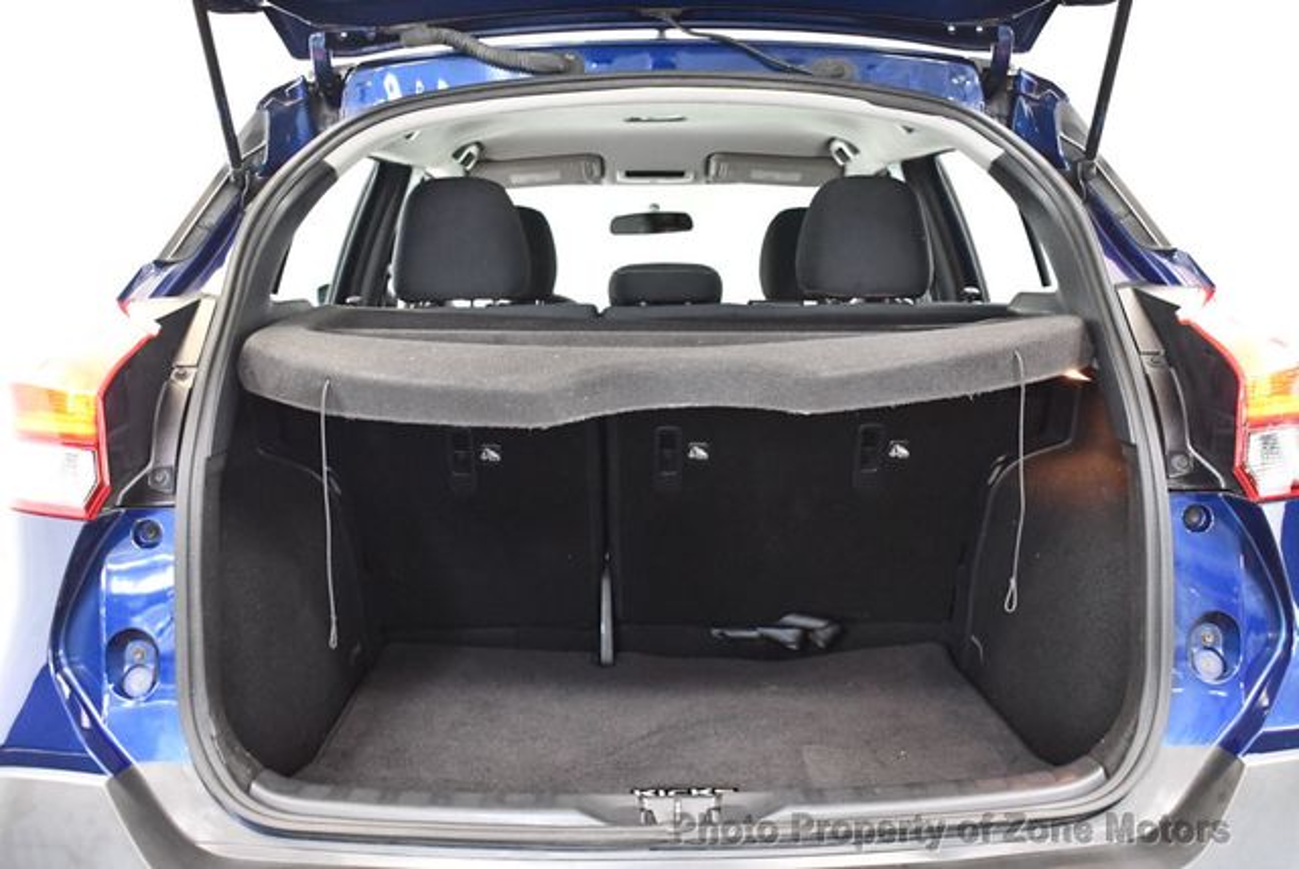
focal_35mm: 36
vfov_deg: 36.9
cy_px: 434
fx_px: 1300
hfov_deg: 53.1
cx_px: 650
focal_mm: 18
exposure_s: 1/60
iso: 4000
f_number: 3.5
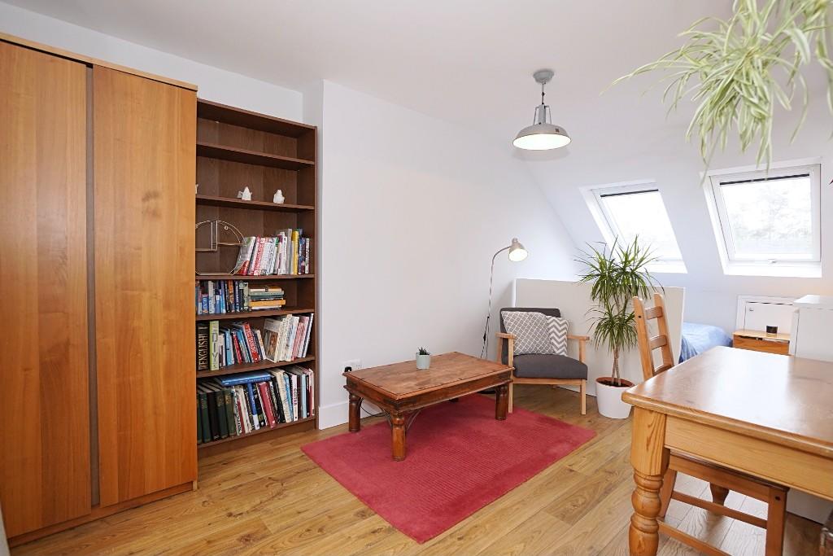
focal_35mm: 16
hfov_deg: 96.7
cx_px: 416
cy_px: 278
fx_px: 370
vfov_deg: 73.8
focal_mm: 11
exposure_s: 1/160
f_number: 4
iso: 800
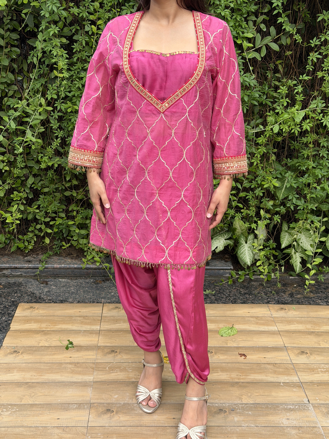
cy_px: 220
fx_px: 608
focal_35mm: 48
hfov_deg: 30.3
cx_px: 164
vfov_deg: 39.7
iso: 64
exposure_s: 1/261
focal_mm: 6.76
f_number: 1.78
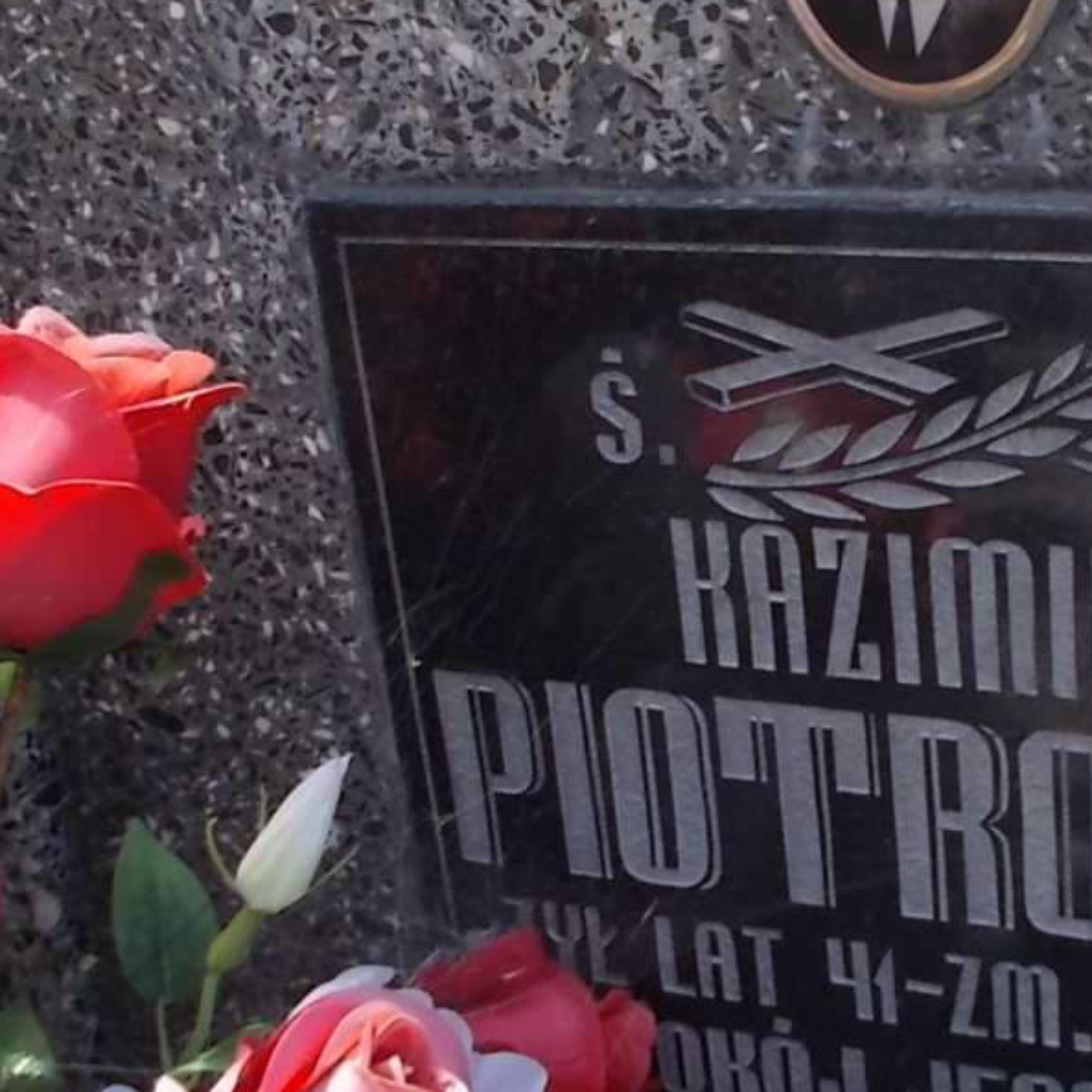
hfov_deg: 26.8
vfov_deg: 27.7
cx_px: 969
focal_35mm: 62
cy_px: 492
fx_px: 2213
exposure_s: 1/400
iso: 80
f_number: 3.2
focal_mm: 4.6
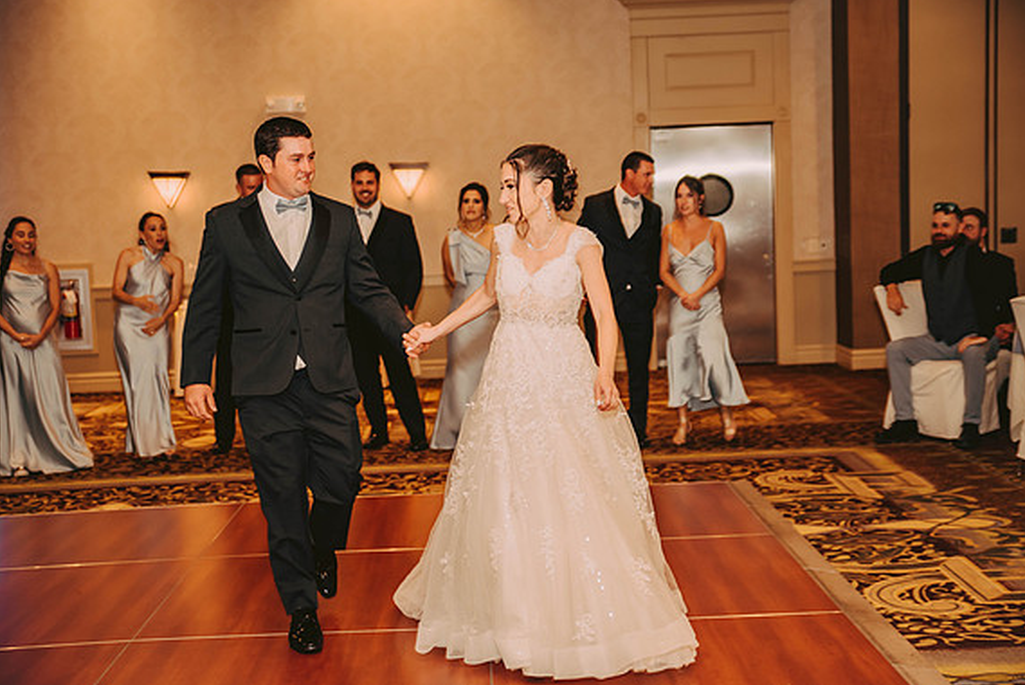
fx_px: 1510
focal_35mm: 53
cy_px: 340
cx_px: 521
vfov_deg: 25.5
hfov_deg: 37.5
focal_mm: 52
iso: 500
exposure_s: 1/60
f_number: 2.8
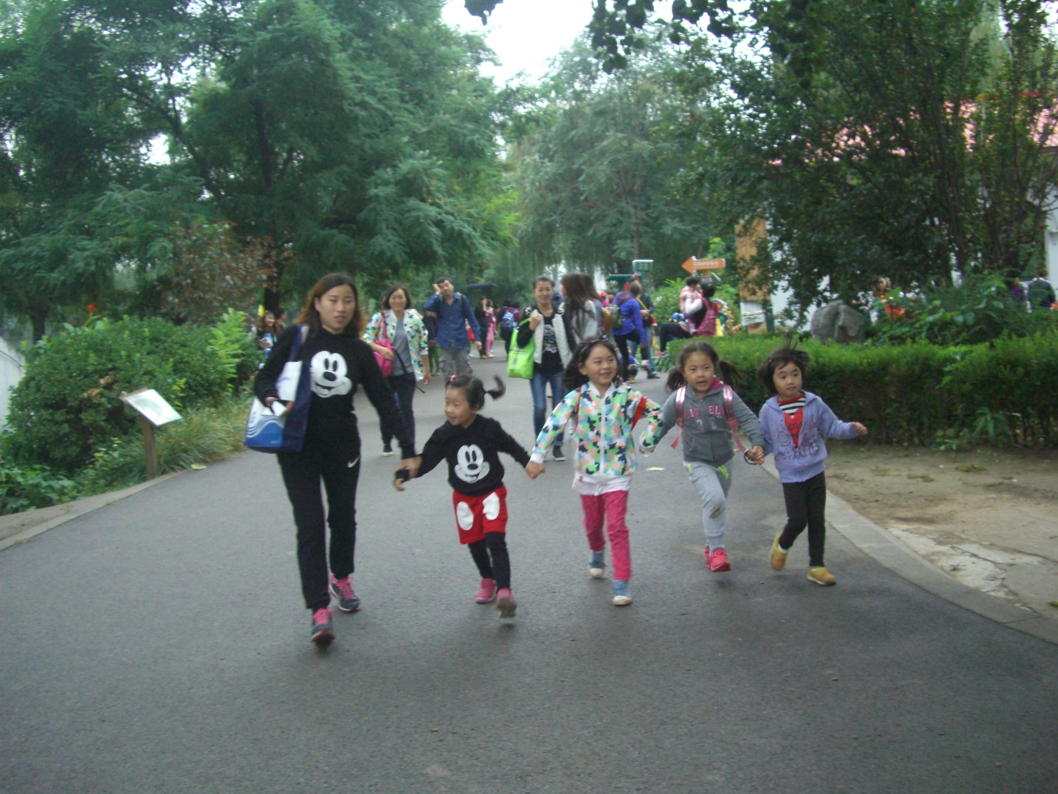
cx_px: 529
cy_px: 397
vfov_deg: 37.7
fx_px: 1161
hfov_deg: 49.0
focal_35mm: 38
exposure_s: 1/80
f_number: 2.8
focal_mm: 7.9
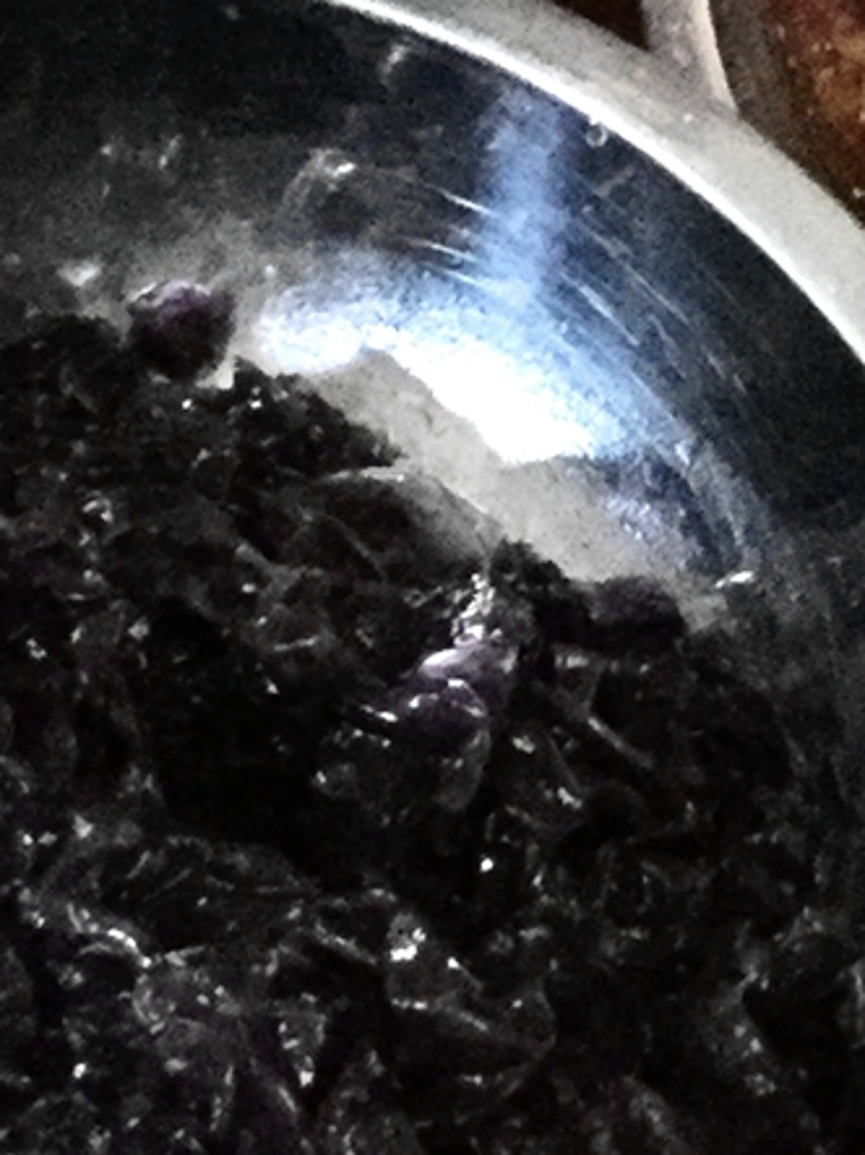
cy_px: 508
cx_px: 659
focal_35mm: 168
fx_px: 5600
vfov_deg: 11.8
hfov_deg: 8.8
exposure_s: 1/17
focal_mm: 3.3
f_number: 2.4
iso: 320
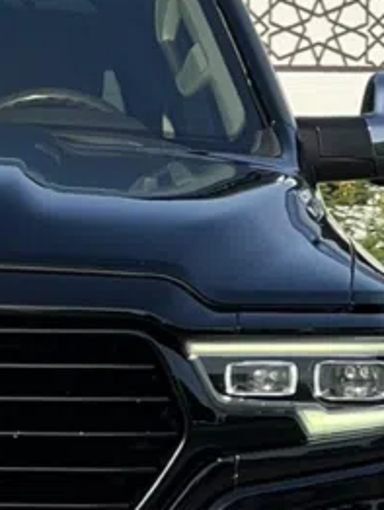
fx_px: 5922
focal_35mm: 401
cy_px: 365
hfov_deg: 3.7
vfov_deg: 4.9
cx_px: -214
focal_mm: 9
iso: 32
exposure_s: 1/243
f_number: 2.8
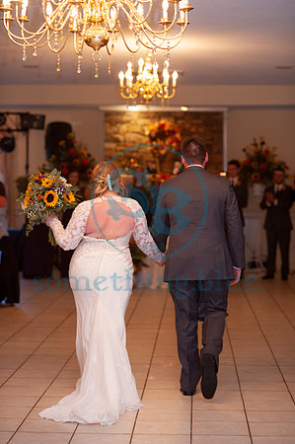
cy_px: 222
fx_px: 1047
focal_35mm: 85
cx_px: 148
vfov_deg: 23.9
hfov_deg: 16.0
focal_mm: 85
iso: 1600
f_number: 2.8
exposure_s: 1/160
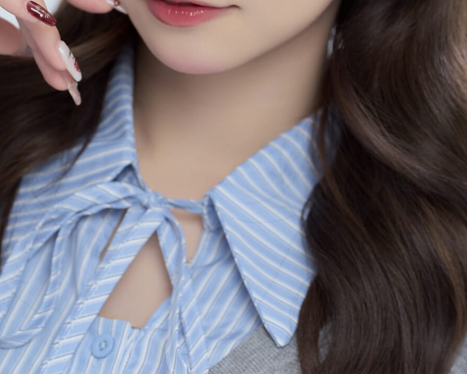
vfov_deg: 4.8
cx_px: 203
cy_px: 186
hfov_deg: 6.0
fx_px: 4450
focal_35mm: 322
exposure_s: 1/125
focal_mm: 119
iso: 125
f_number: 2.8
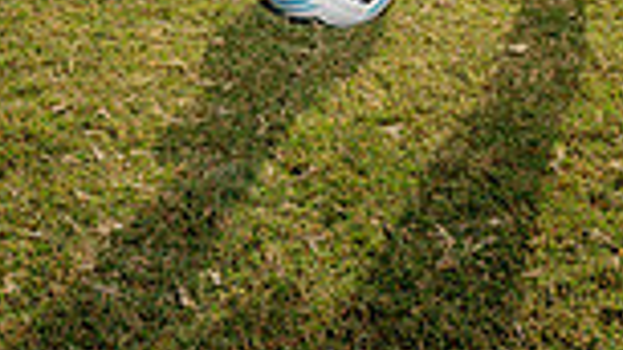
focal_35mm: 83
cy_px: -484
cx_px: 501
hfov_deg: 25.2
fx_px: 1371
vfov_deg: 11.9
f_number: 11
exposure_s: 1/250
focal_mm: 27
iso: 200
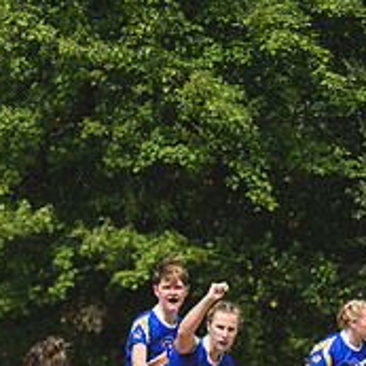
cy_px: 358
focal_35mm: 810
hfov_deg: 2.2
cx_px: 146
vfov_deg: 2.2
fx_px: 9689
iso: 125
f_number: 5
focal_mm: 190
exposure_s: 1/1000
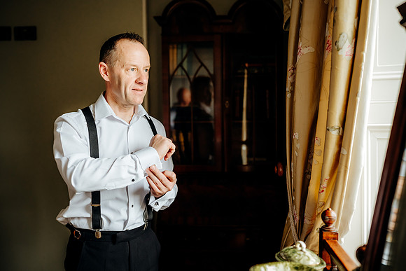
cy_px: 136
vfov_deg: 34.2
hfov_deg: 49.5
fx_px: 440
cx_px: 215
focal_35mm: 39
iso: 640
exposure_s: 1/200
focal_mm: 35
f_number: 2
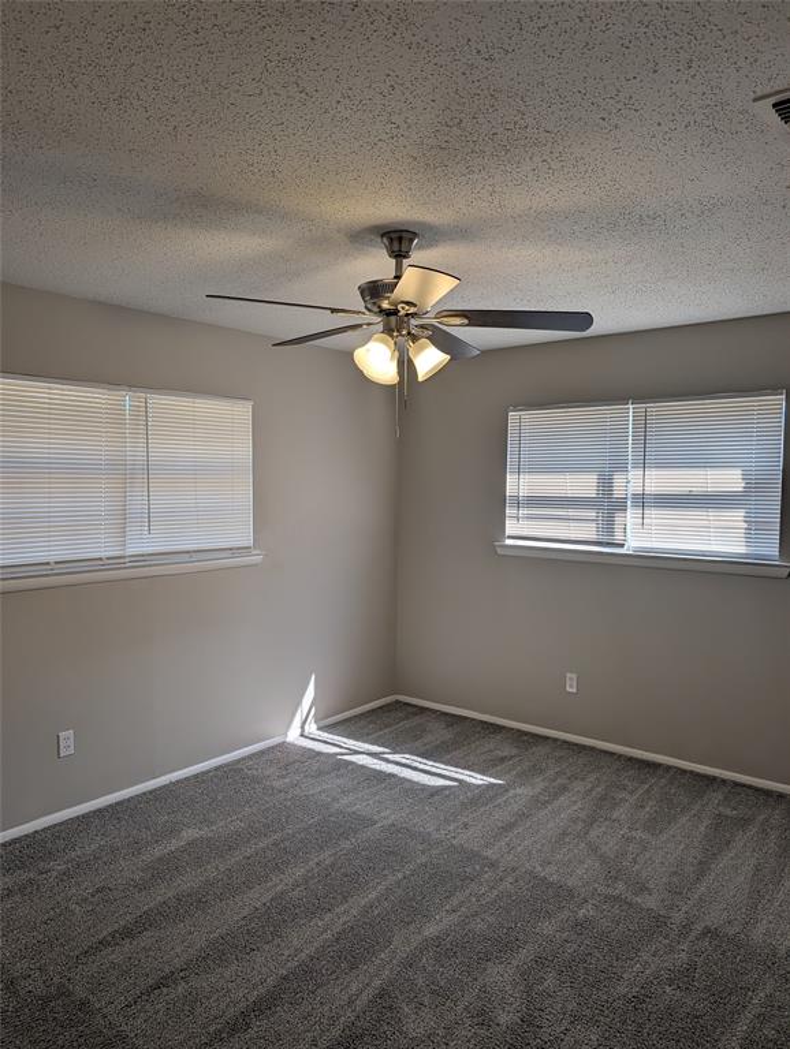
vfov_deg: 71.5
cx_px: 395
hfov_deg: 56.9
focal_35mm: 24
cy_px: 524
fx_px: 729
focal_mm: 6.9
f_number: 1.68
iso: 26
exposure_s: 1/148
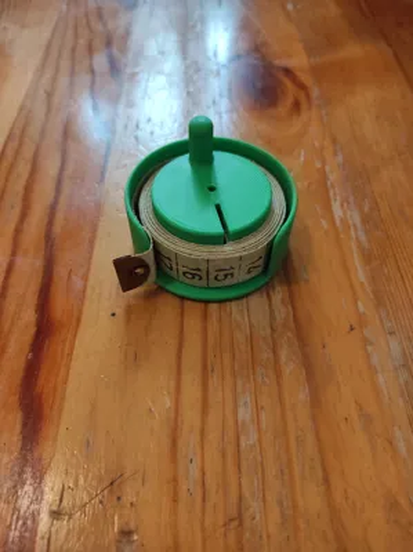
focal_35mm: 25
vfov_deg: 69.5
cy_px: 276
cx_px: 206
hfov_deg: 54.8
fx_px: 399
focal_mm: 5.43
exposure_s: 1/33
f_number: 1.89
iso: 605
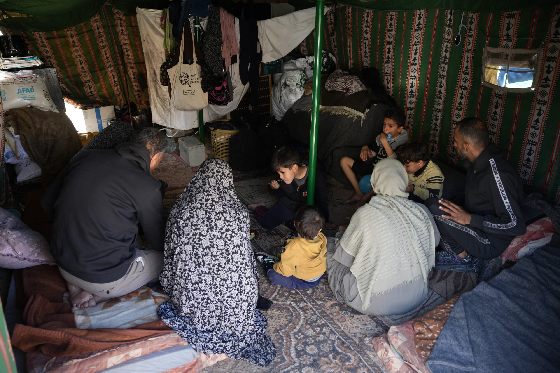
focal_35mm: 25
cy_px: 186
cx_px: 280
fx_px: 390
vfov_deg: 51.1
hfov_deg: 71.3
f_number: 2.8
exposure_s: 1/100
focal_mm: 25.1
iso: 400
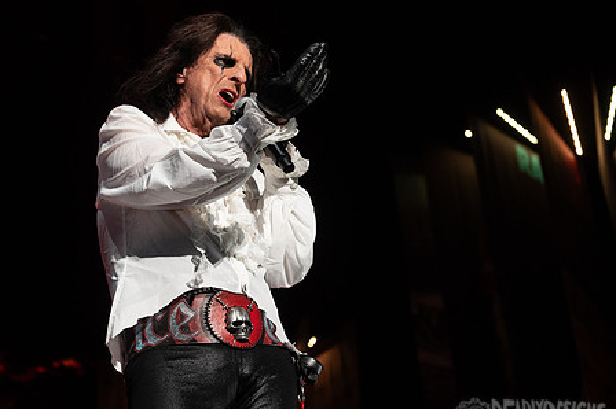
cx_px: 179
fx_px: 1368
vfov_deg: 17.0
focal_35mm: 80
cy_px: 203
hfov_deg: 25.2
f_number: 4
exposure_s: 1/320
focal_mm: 55
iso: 640
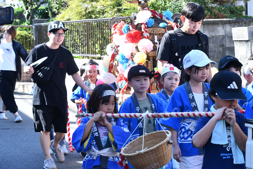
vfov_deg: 12.7
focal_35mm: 108
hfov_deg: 18.9
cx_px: 173
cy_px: 72
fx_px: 759
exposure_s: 1/400
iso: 500
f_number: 7.1
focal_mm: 52
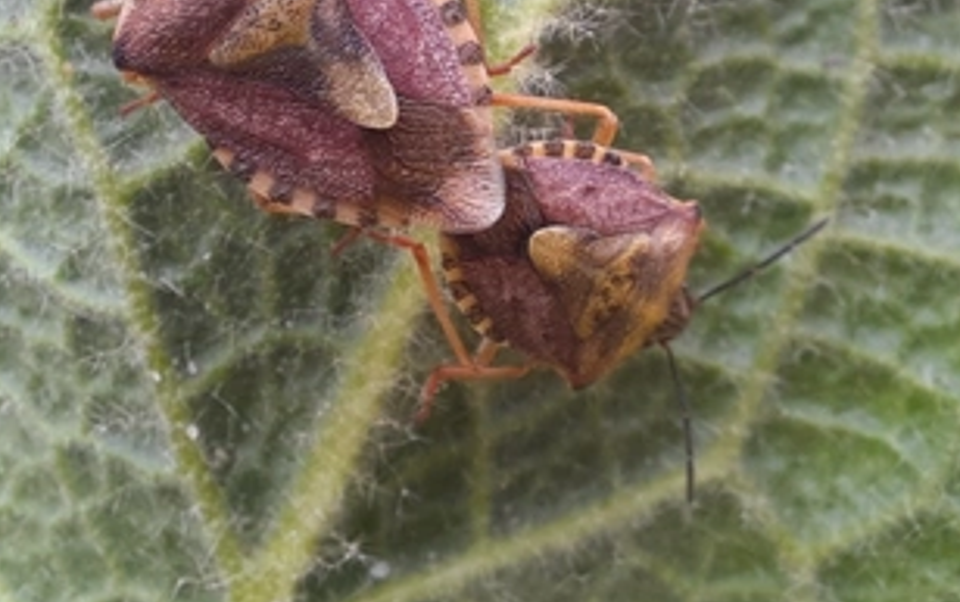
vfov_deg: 23.4
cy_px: 181
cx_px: 480
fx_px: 1440
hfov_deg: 36.9
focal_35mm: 55
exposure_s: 1/50
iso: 50
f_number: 2.4
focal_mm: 2.13
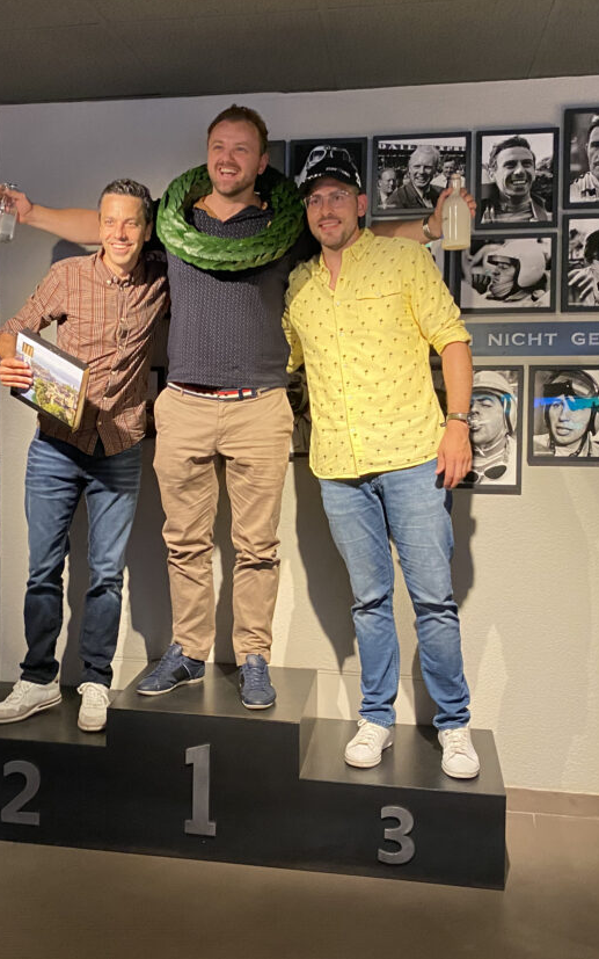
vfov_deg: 49.2
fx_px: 1045
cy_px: 441
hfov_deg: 31.7
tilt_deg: -2.9
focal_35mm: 40
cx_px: 198
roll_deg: -0.8
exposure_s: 1/33
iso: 400
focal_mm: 4.25
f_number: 1.8
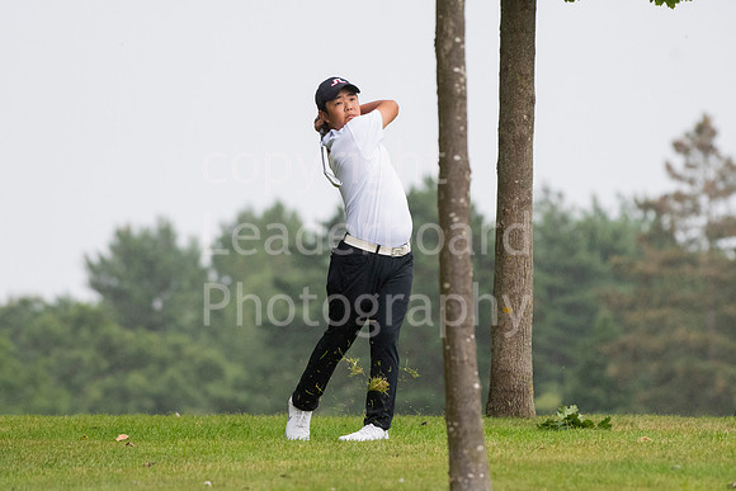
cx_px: 368
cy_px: 246
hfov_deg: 4.7
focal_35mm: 435
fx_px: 8895
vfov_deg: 3.2
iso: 2000
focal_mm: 290
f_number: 5.6
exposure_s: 1/800
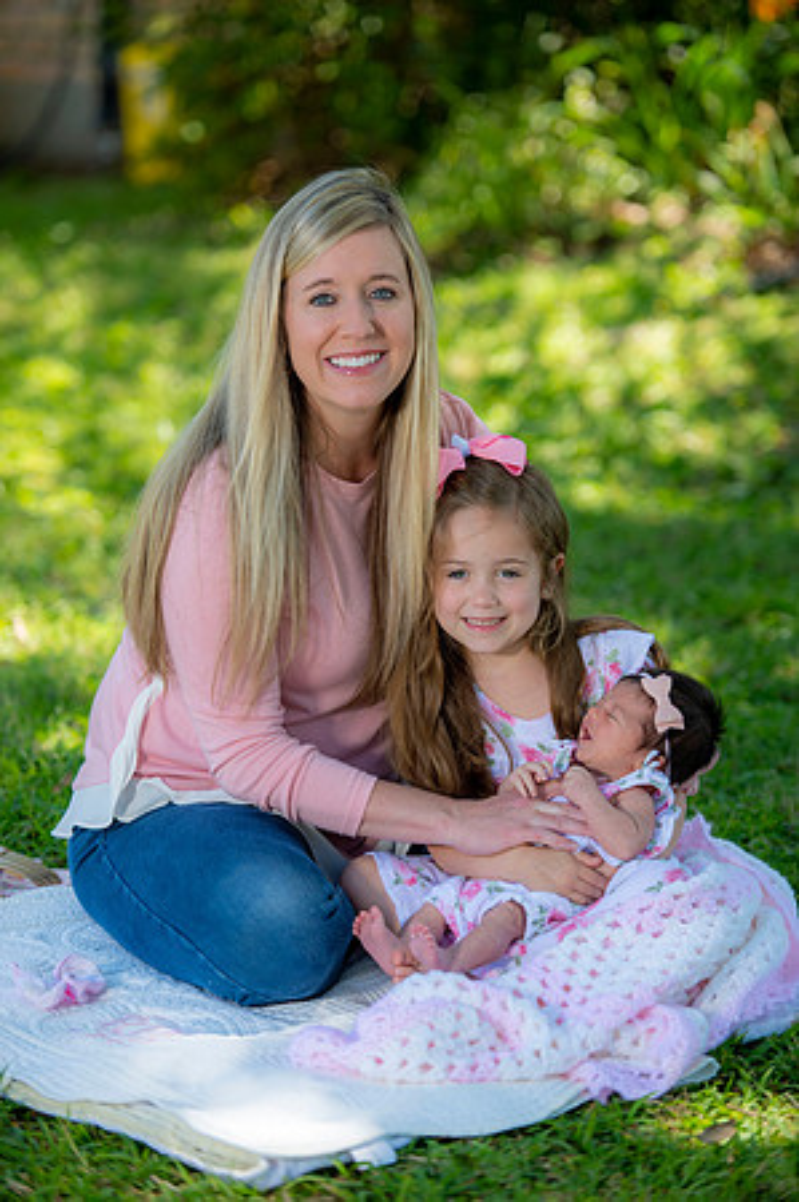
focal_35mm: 130
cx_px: 400
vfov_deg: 15.8
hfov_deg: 10.5
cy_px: 601
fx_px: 4338
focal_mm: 130
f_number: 2.8
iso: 100
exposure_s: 1/250
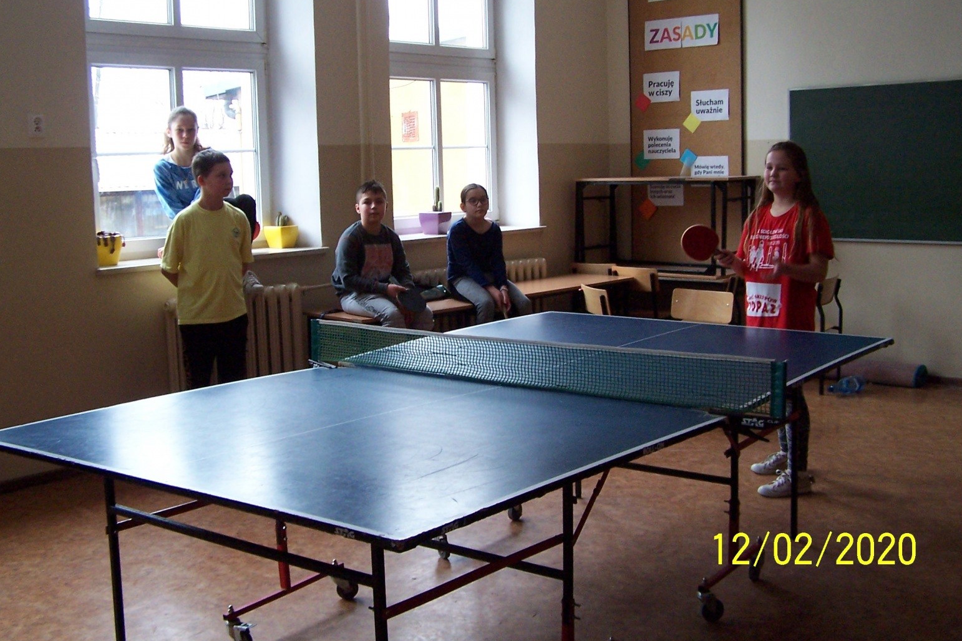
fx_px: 1096
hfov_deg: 47.4
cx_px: 474
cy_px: 268
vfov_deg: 32.6
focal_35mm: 41
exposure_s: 1/30
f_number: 2.8
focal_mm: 6.3
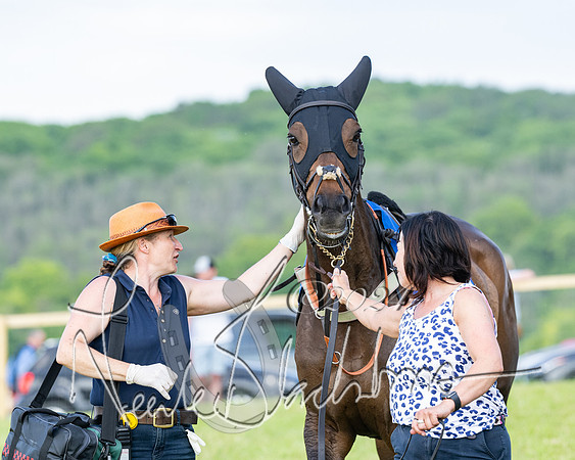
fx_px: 4447
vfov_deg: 5.9
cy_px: 230
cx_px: 295
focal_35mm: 261
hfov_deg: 7.4
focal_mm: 155
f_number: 4
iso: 400
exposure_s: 1/800
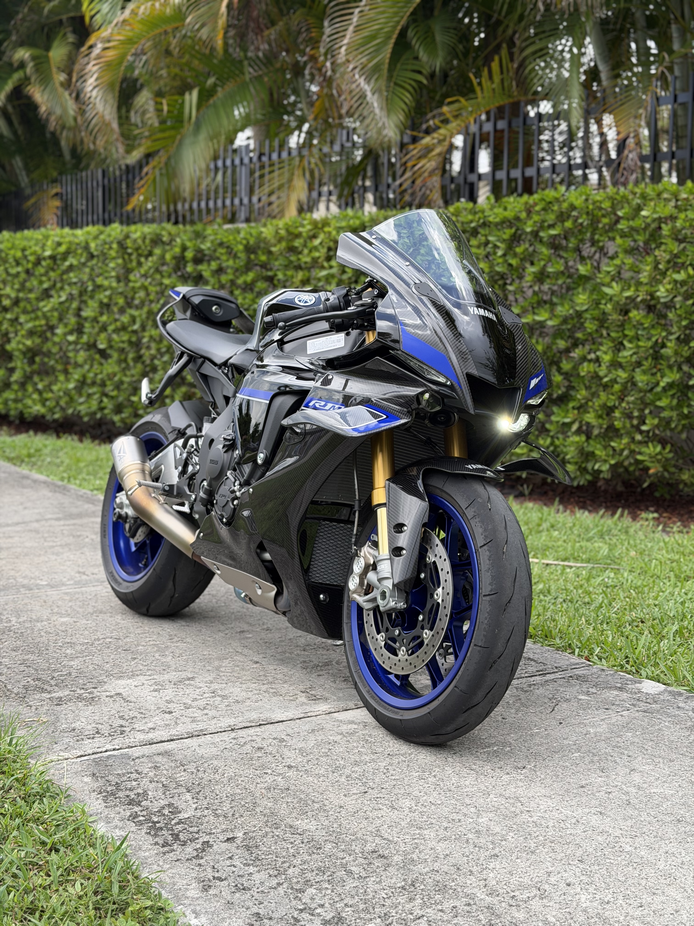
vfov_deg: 39.7
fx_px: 1283
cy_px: 463
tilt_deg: -7.0
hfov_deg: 30.3
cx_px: 347
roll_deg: +0.2
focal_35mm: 48
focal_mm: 6.76
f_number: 1.78
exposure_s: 1/819
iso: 64
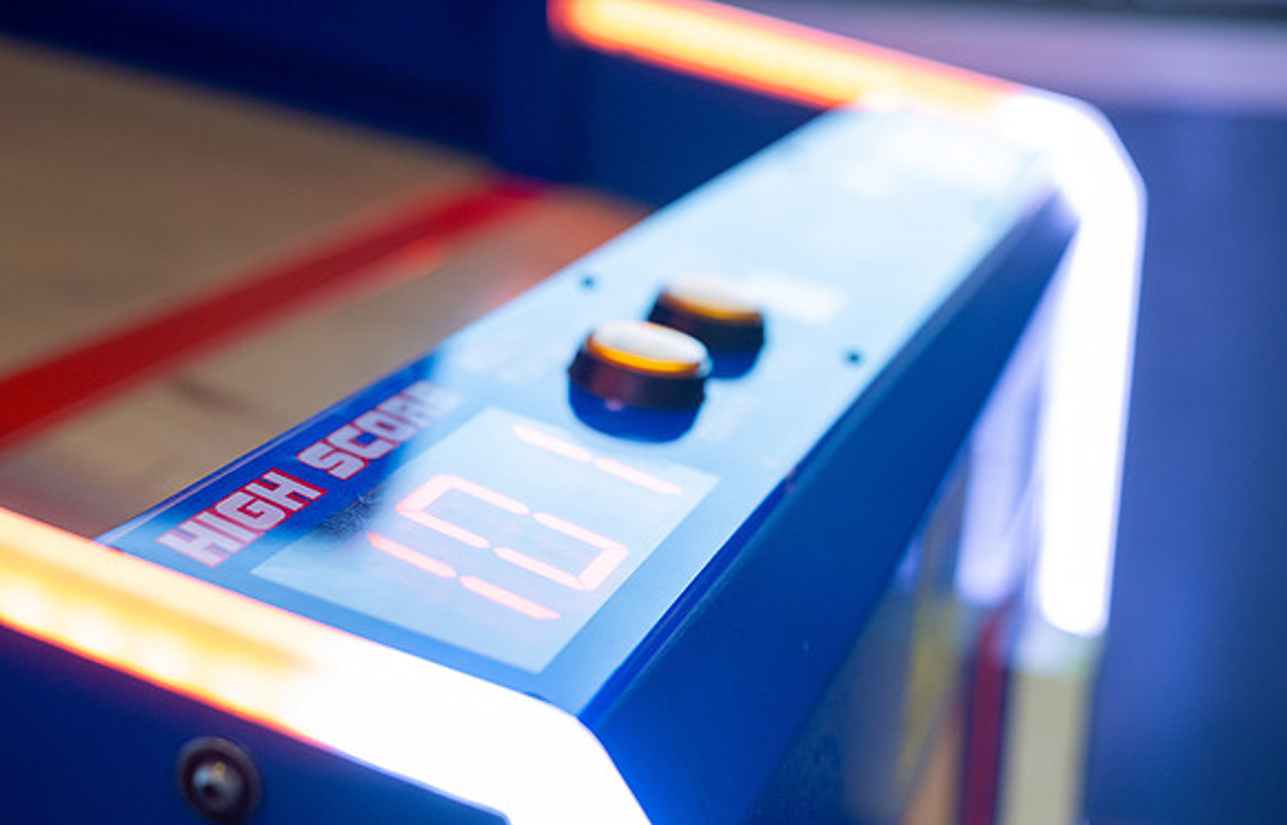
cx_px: 644
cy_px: 410
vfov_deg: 26.0
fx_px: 1787
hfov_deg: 39.6
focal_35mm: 51
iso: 1250
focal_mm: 50
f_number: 3.2
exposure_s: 1/125
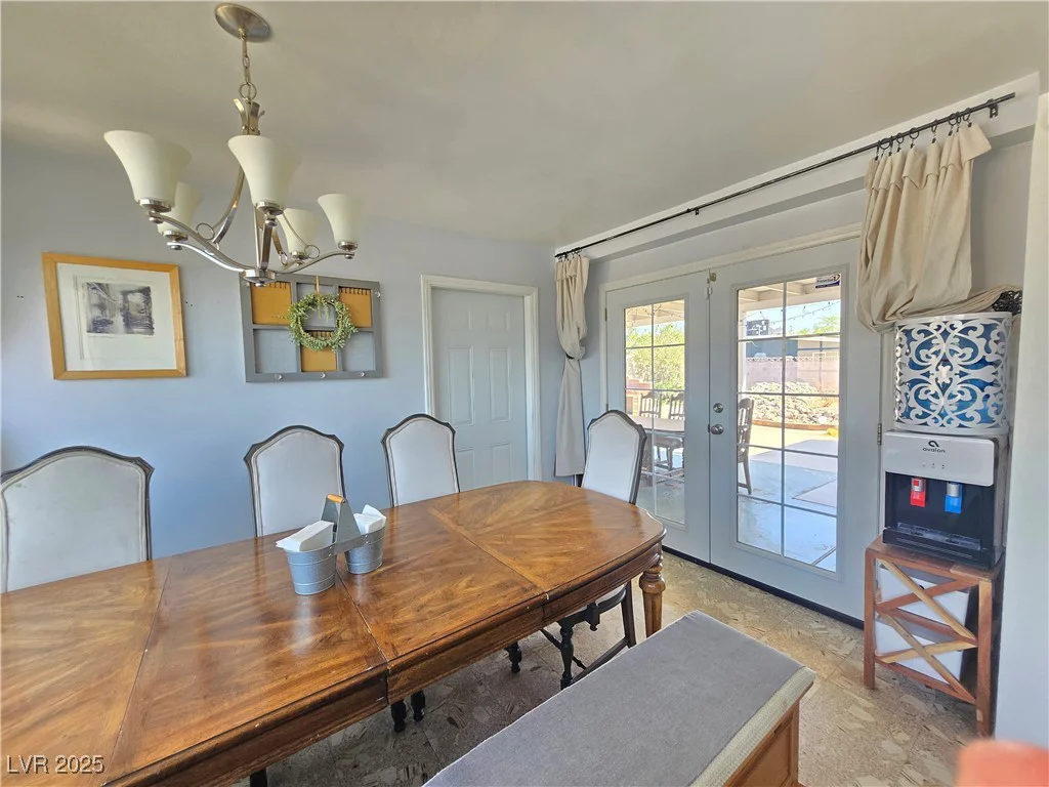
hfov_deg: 106.2
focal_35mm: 13
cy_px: 394
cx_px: 524
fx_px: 394
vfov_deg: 89.9
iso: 125
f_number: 2.2
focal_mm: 1.7
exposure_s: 1/60
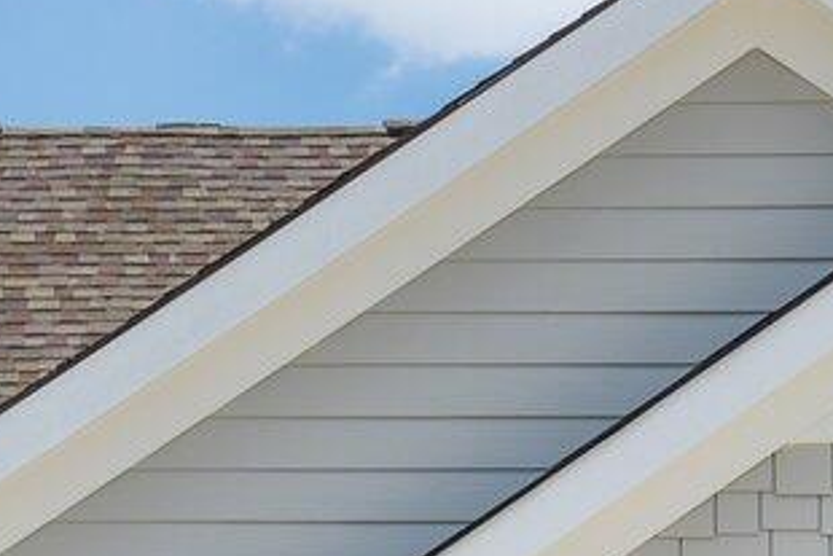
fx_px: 5347
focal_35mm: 231
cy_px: 1411
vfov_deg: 5.7
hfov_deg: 8.9
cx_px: 172
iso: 100
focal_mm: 35
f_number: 6.7
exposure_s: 1/90
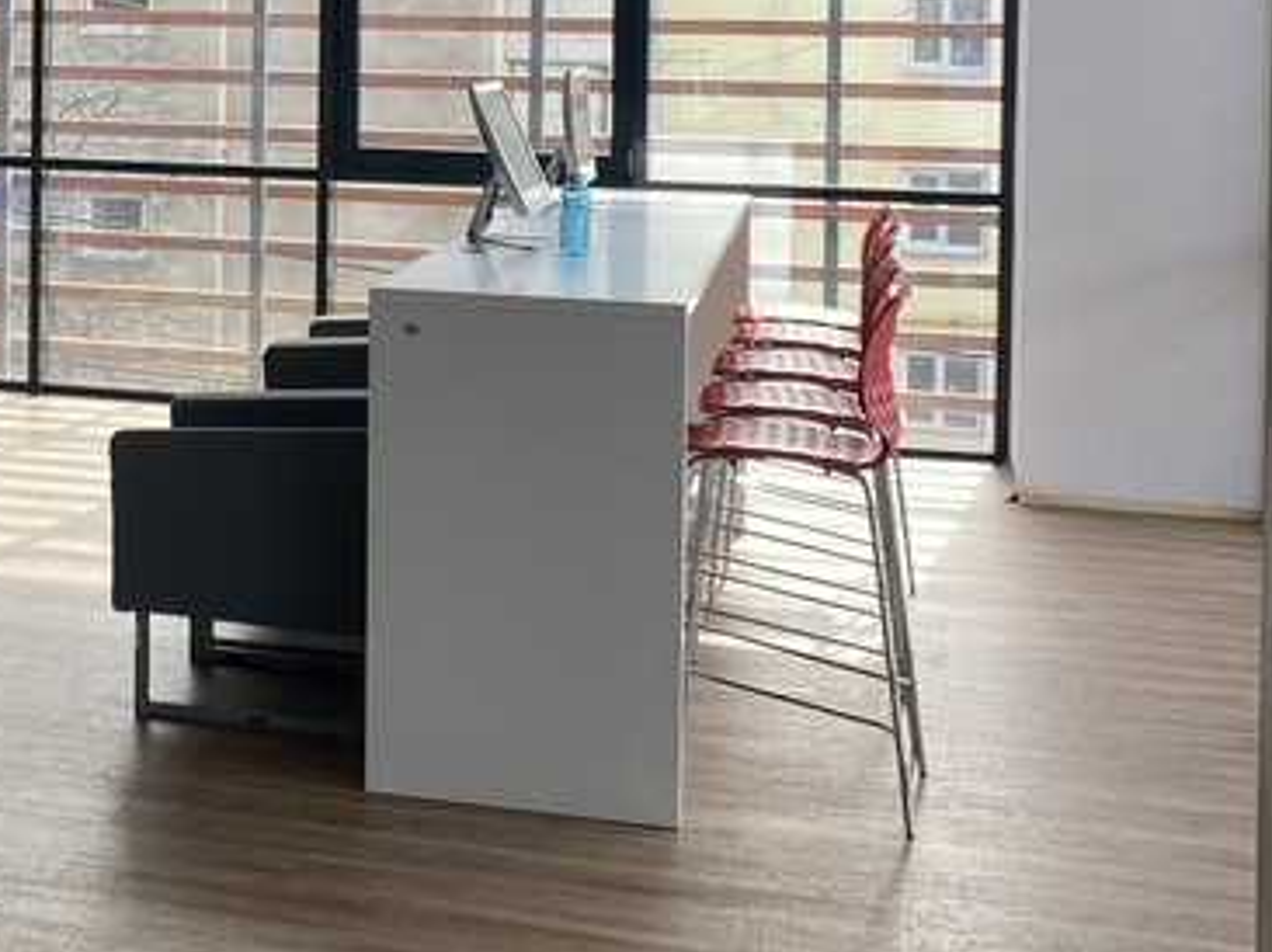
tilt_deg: -1.3
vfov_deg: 20.2
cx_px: -151
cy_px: 61
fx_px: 2607
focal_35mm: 71
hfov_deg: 25.3
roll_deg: -1.0
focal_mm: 4.25
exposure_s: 1/159
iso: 32
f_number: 1.8
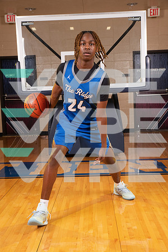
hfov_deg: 29.2
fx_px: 322
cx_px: 84
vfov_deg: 42.7
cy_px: 126
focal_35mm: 46
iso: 320
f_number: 7.1
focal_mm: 46
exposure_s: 1/320
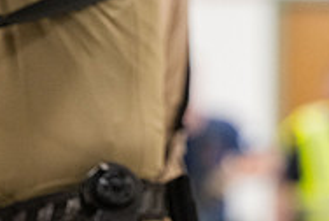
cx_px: 191
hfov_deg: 4.8
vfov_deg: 3.2
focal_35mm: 431
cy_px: -57
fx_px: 3945
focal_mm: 140
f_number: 2.8
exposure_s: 1/640
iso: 2500
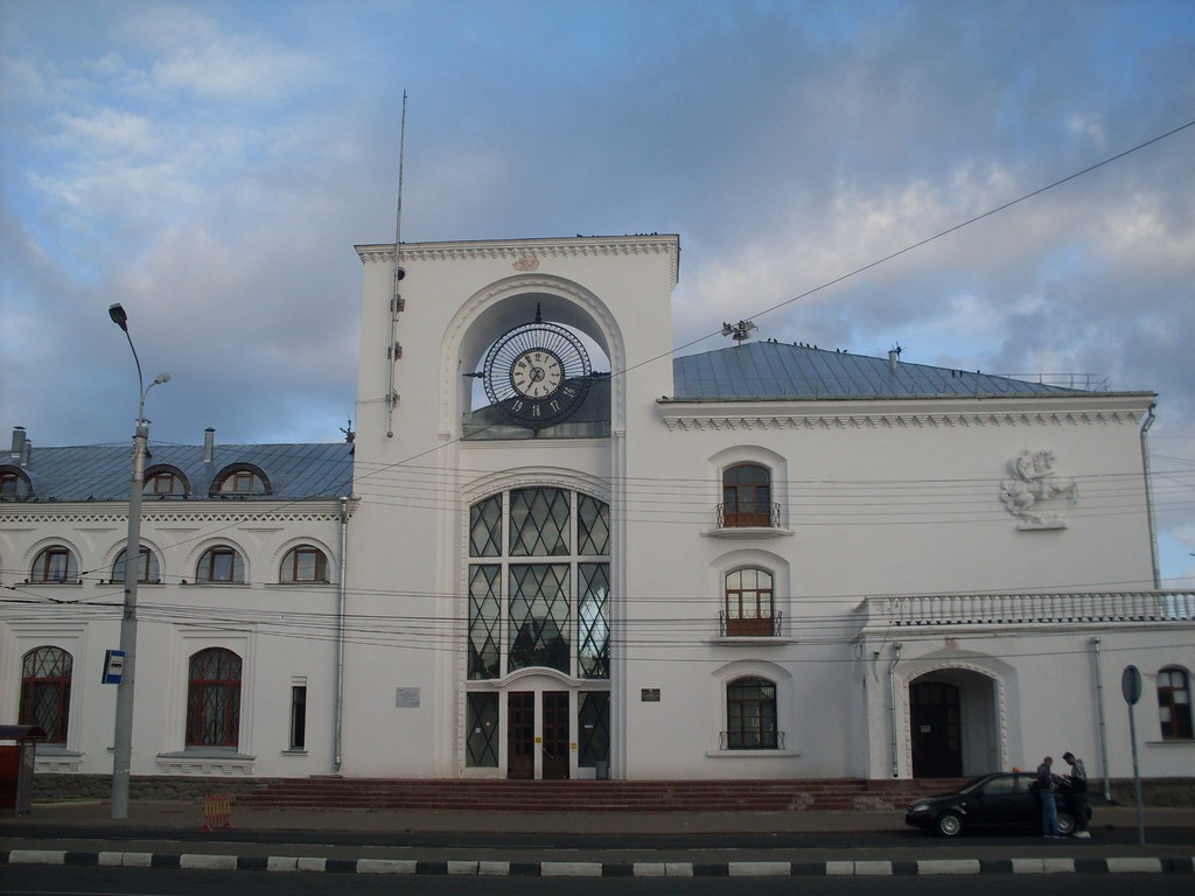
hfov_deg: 49.0
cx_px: 598
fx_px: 1312
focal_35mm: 38
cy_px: 448
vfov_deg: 37.7
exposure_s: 1/125
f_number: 8.4
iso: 80
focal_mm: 6.3
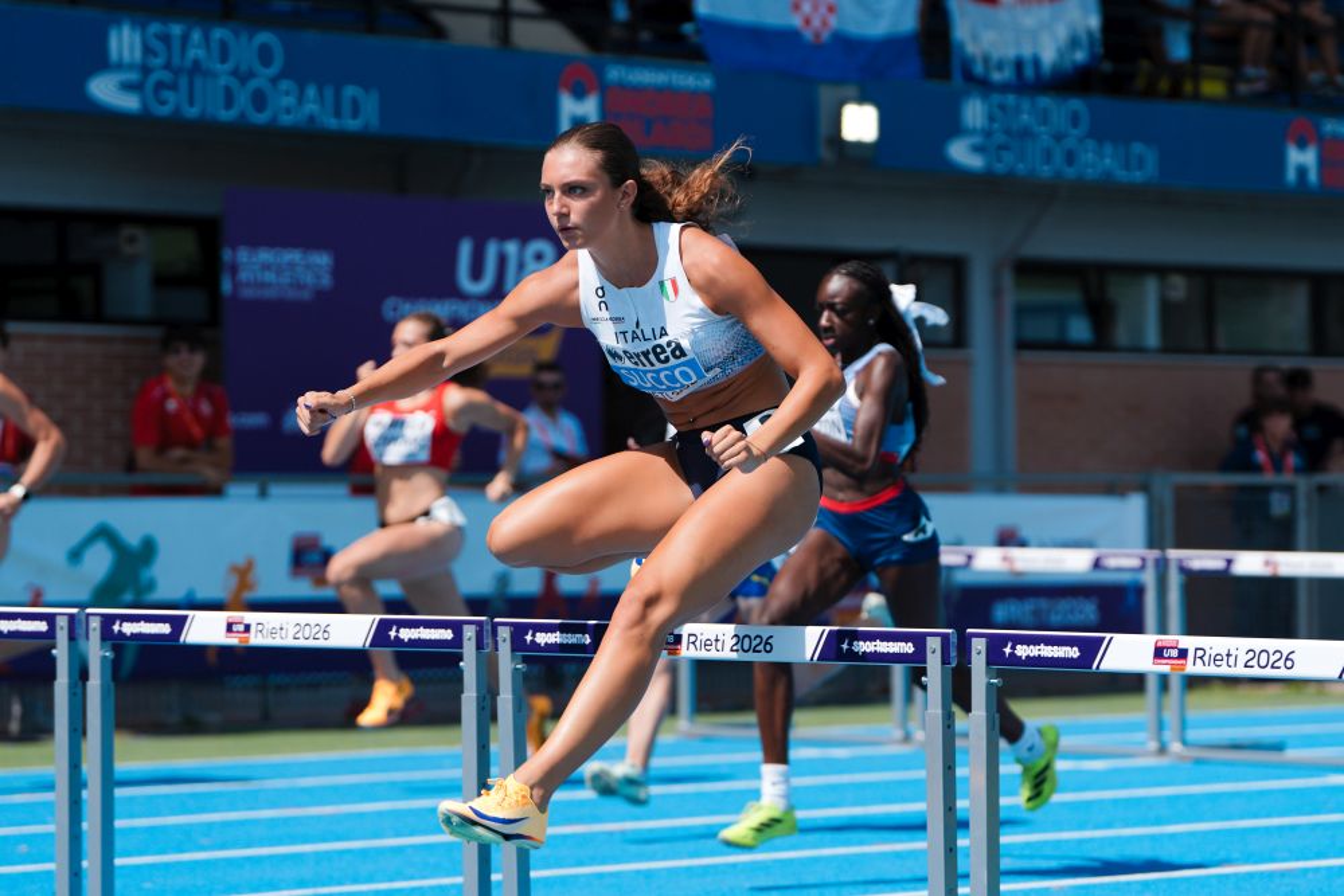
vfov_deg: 11.9
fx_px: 4294
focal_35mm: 115
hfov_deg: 17.8
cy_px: 448
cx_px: 672
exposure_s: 1/2500
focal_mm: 115
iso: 125
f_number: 2.8
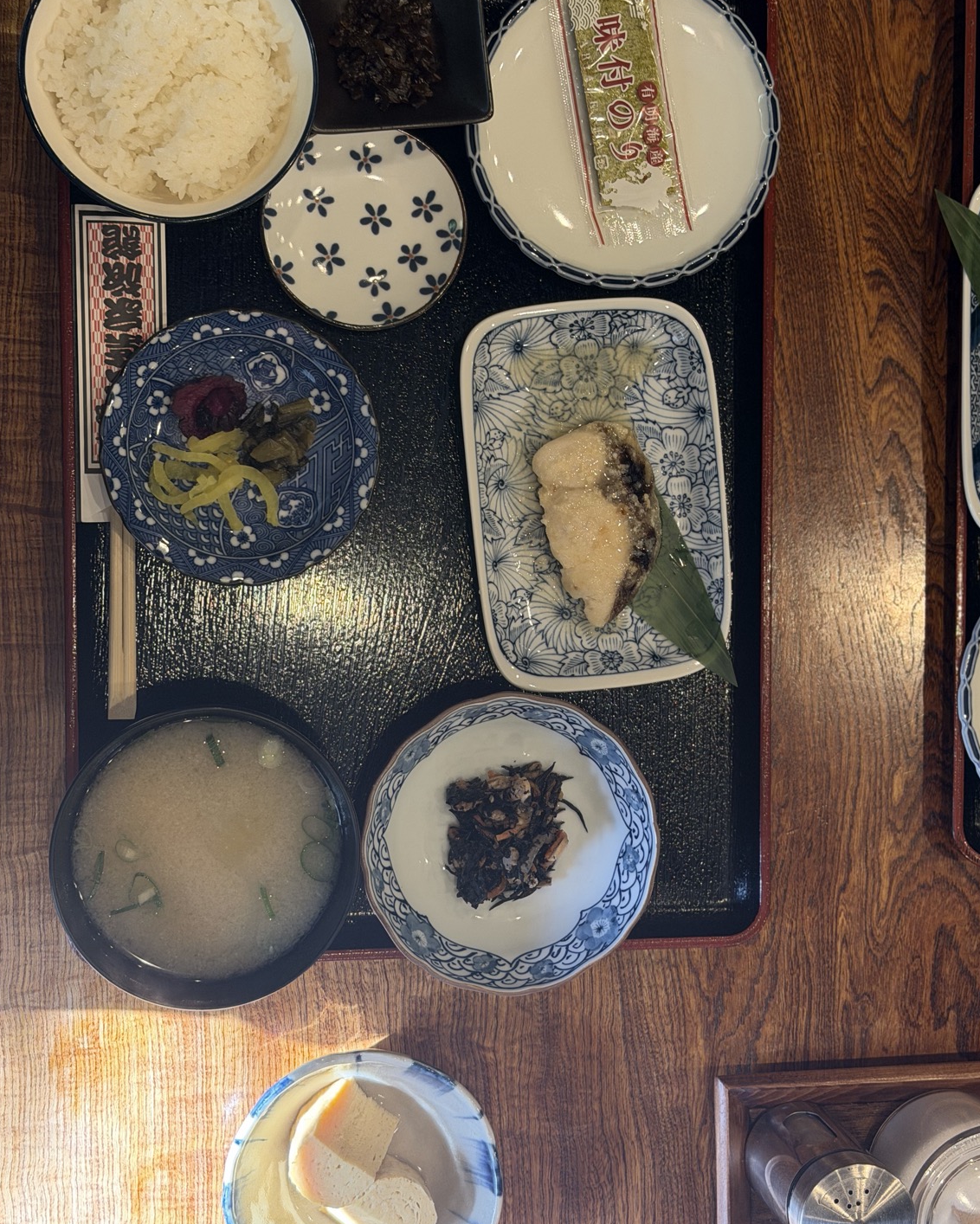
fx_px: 1921
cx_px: 512
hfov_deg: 28.6
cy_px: 590
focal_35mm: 53
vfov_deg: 35.3
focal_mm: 6.76
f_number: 1.78
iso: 160
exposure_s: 1/94
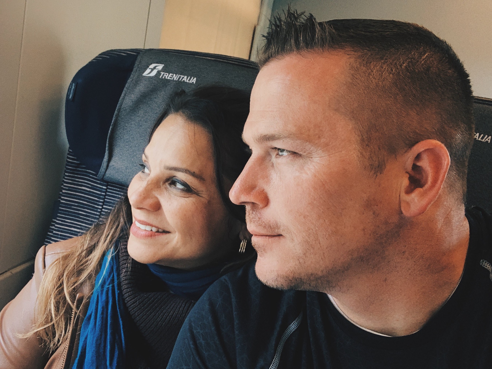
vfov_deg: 44.2
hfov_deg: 56.8
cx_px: 246
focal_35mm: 32
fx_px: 455
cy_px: 184
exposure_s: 1/60
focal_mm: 2.87
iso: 200
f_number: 2.2
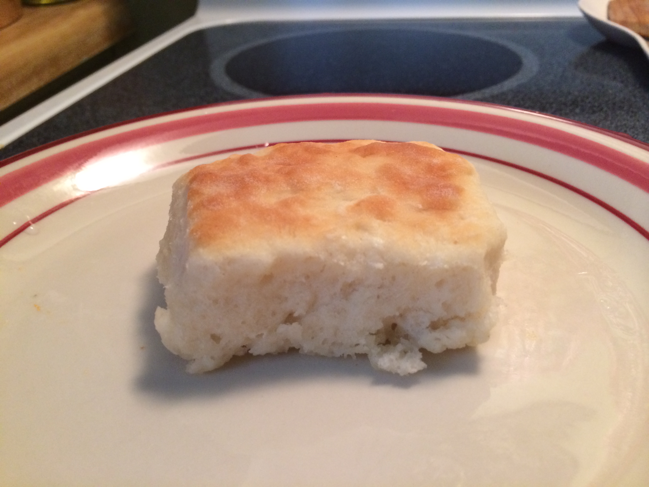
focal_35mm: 30
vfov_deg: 46.8
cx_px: 324
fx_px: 562
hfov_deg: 60.0
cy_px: 244
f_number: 2.2
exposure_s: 1/30
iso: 200
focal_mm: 4.12
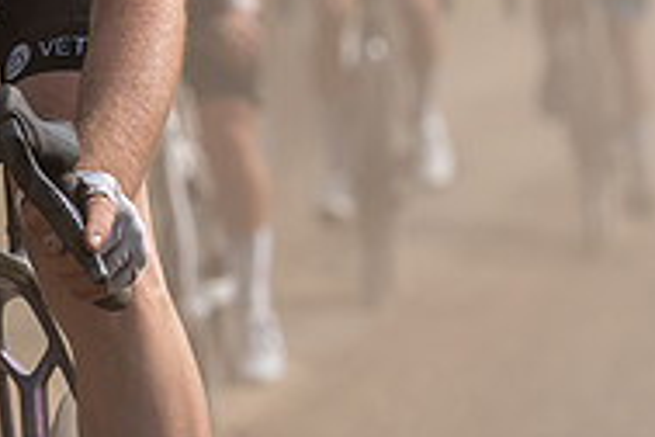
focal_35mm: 532
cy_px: -202
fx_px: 9679
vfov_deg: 2.6
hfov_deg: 3.9
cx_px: -79
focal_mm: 136
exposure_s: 1/1000
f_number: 5
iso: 125
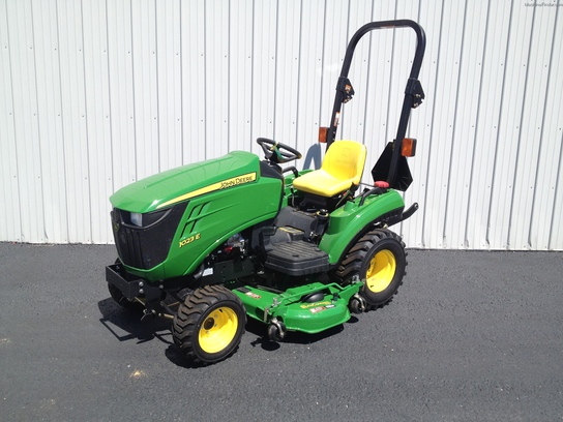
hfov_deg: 52.6
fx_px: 569
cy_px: 211
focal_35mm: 35
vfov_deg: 40.7
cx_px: 282
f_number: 2.4
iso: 64
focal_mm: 4.28
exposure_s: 1/1577
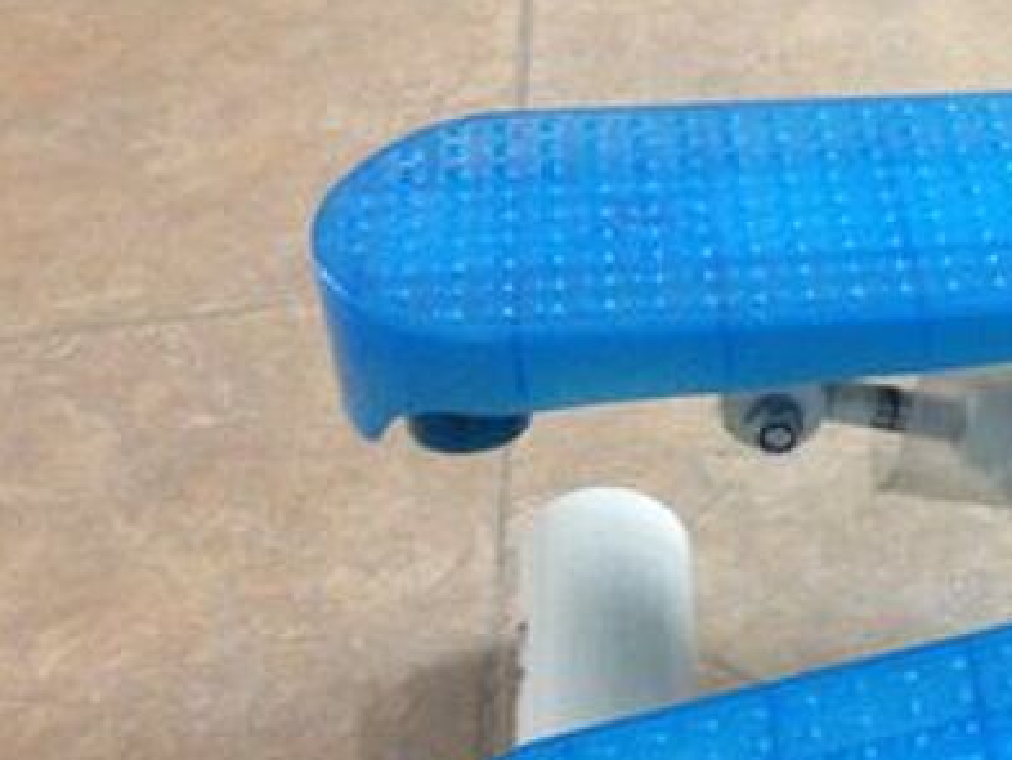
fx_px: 2603
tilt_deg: -44.4
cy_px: 672
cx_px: 1203
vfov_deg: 16.4
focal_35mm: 89
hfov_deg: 20.6
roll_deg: +2.4
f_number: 2.4
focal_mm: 4.28
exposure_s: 1/20
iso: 320
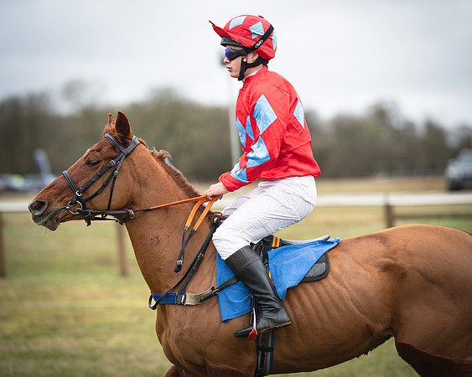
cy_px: 188
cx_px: 260
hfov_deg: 12.7
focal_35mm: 152
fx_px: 2123
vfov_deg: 10.2
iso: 640
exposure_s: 1/1150
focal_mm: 135
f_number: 2.2
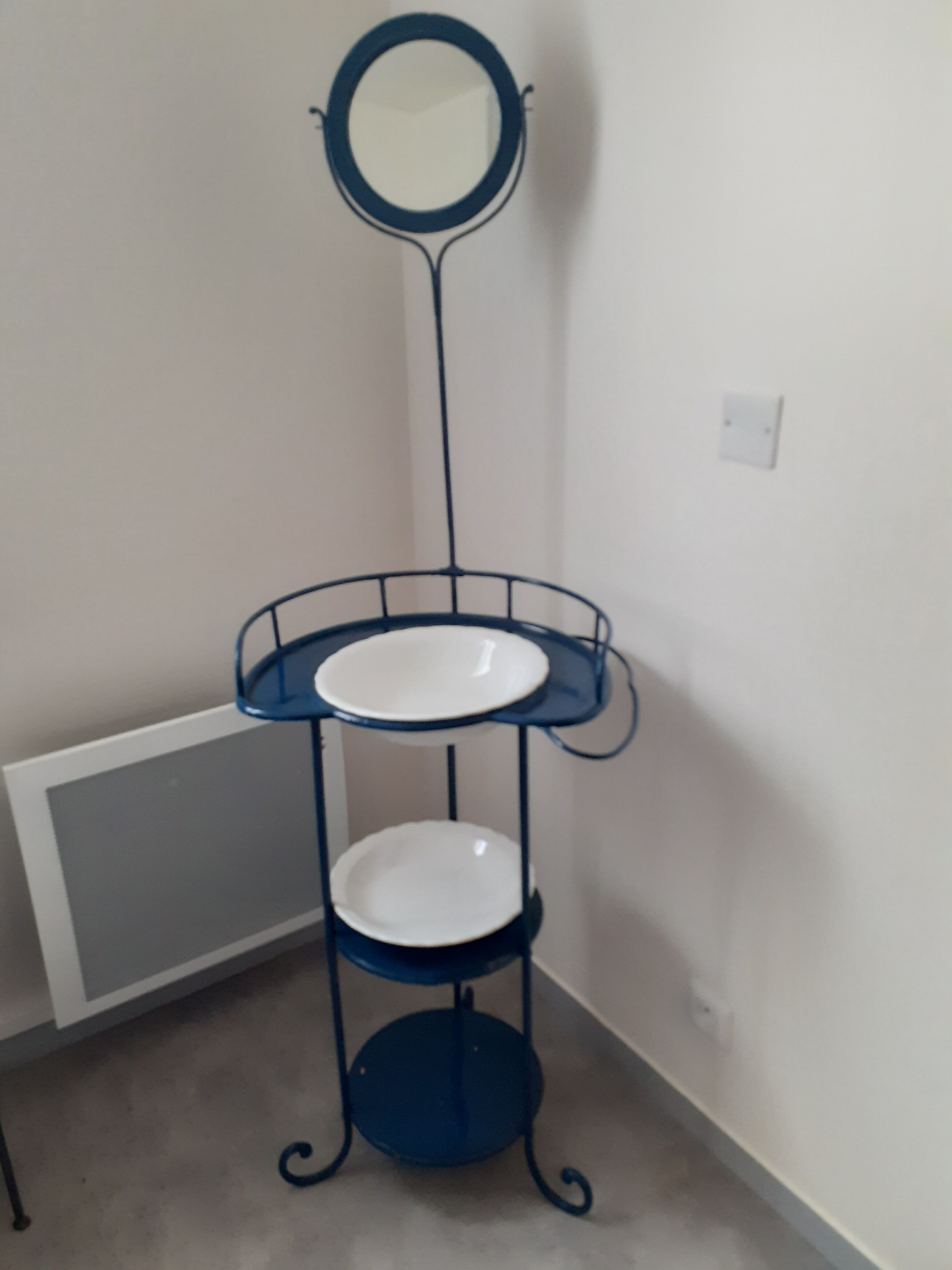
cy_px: 635
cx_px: 476
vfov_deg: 65.3
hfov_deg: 51.4
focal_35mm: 27
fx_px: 990
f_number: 1.9
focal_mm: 3.6
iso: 250
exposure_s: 1/33
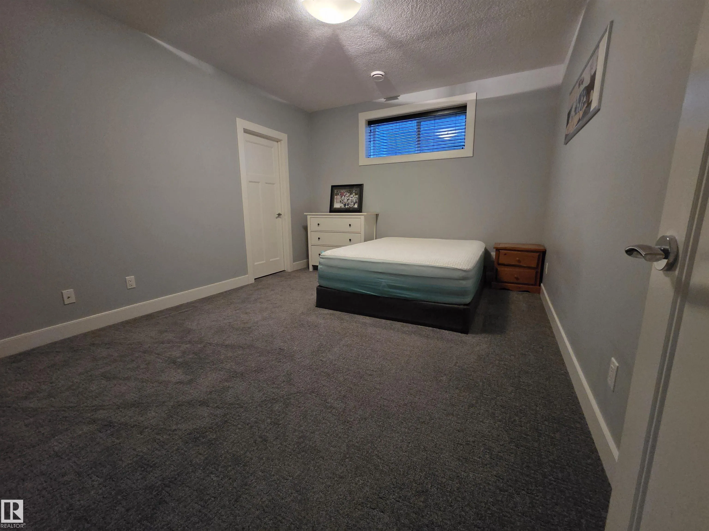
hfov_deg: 106.2
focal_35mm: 13
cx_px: 354
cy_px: 266
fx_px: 266
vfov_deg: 89.9
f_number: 2.2
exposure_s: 1/60
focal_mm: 2.2
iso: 1600
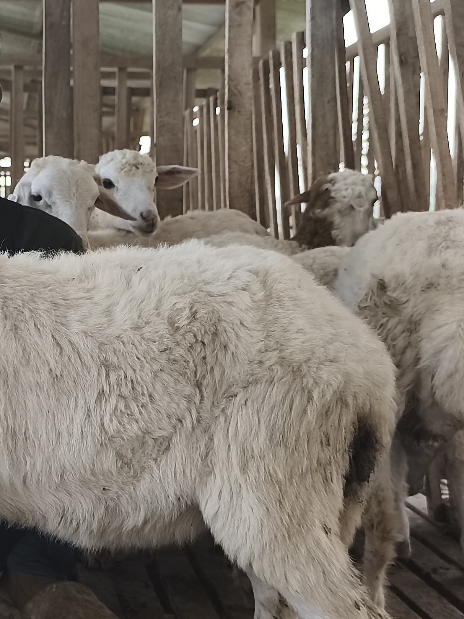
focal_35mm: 58
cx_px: 26
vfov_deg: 33.2
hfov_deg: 24.3
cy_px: 306
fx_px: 1037
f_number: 1.65
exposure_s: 1/273
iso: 50
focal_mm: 6.14
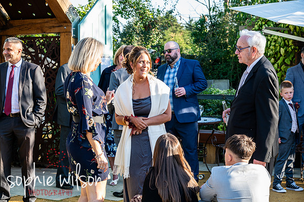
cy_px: 101
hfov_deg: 24.2
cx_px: 152
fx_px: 709
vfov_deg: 16.2
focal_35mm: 84
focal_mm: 84
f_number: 8
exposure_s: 1/250
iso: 640
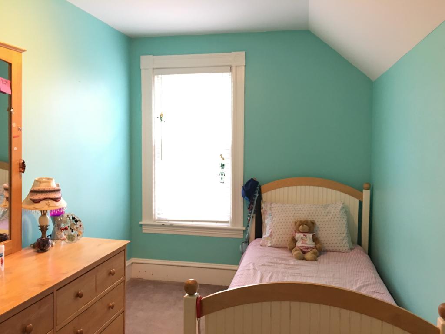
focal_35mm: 29
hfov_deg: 61.7
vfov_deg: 48.2
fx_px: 373
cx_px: 222
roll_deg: -0.8
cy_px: 167
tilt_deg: -1.9
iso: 100
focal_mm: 4.15
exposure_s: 1/10
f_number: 2.2
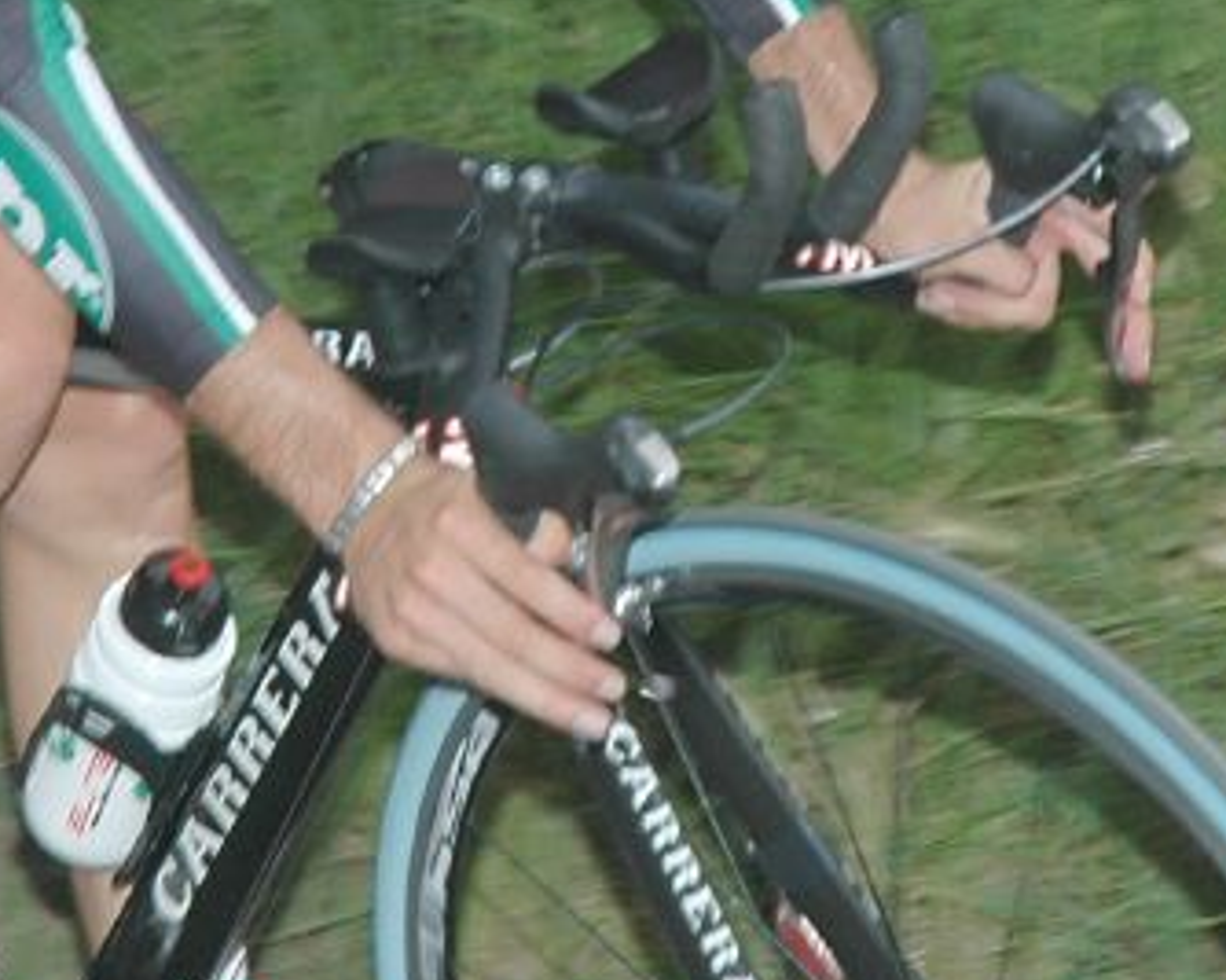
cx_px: 631
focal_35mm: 377
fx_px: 13675
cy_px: 127
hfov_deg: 5.1
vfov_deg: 4.1
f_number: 4.5
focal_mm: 70
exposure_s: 1/500
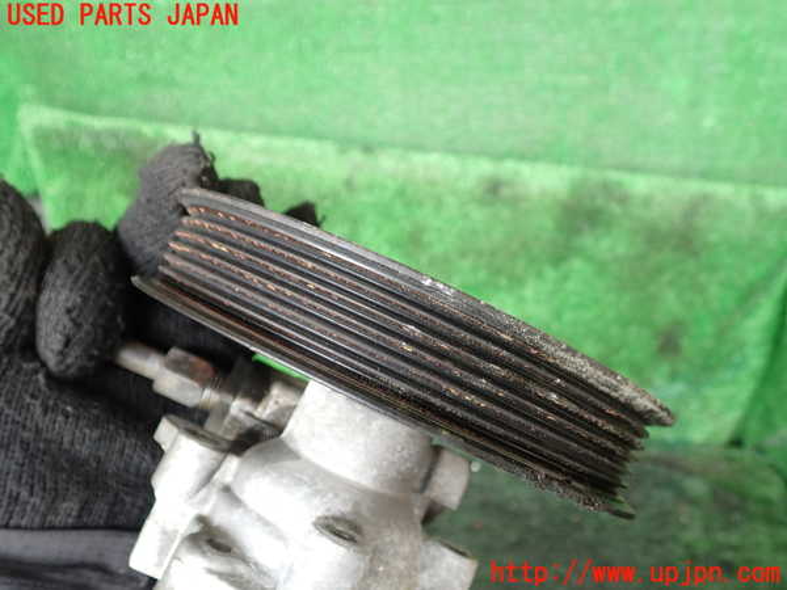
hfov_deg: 60.0
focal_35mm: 30
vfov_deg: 46.8
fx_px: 682
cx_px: 394
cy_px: 295
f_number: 2.3
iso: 200
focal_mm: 5.4
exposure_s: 1/60
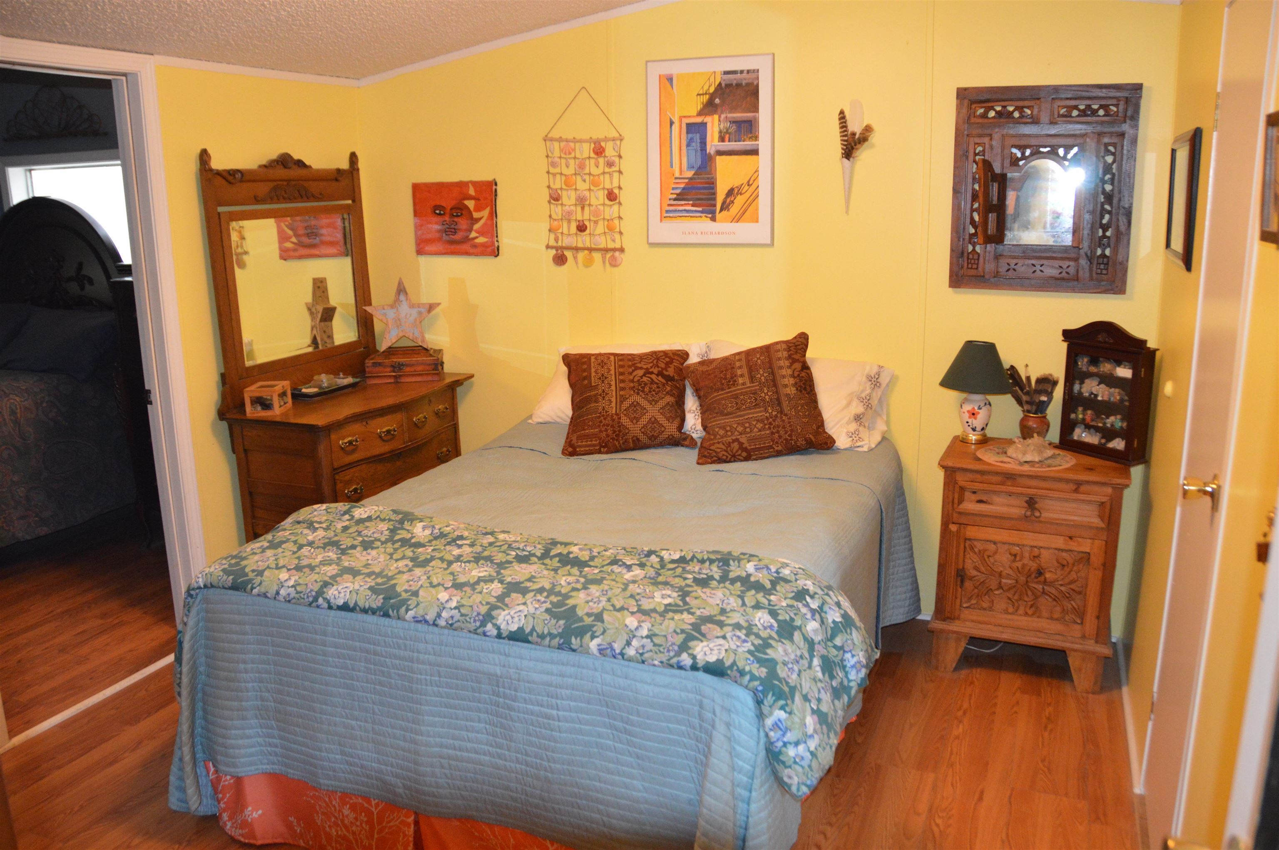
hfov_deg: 67.4
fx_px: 958
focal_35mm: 27
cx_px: 640
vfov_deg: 47.8
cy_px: 425
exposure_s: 1/60
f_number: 3.5
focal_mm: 18
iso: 2000
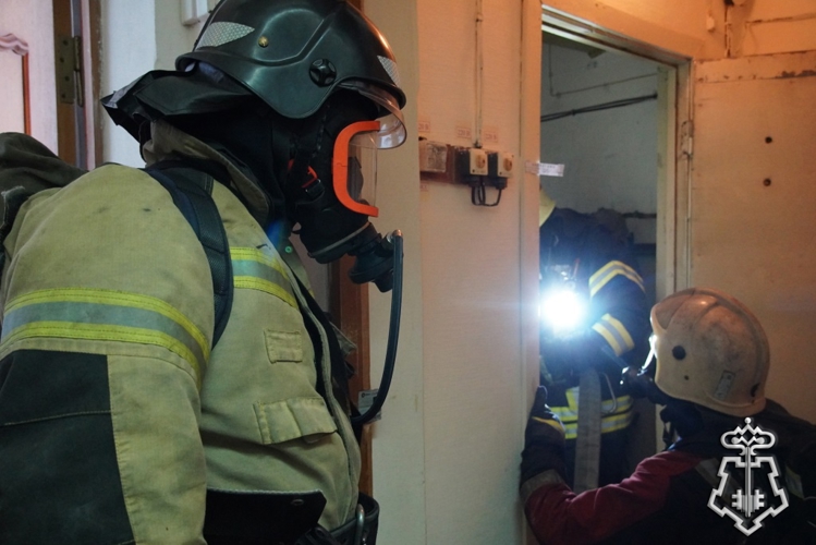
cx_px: 408
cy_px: 272
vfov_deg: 40.0
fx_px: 748
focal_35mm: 33
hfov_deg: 57.2
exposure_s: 1/80
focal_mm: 22
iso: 6400
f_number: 4
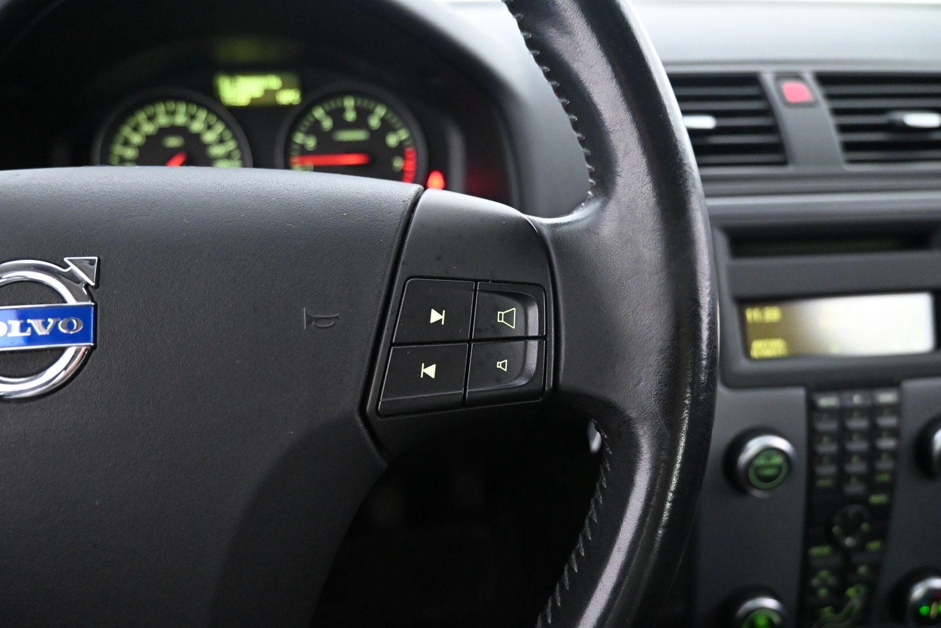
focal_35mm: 24
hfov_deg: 73.7
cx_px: 470
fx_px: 627
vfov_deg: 53.1
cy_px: 314
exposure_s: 1/40
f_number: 3.5
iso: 4000
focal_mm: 16
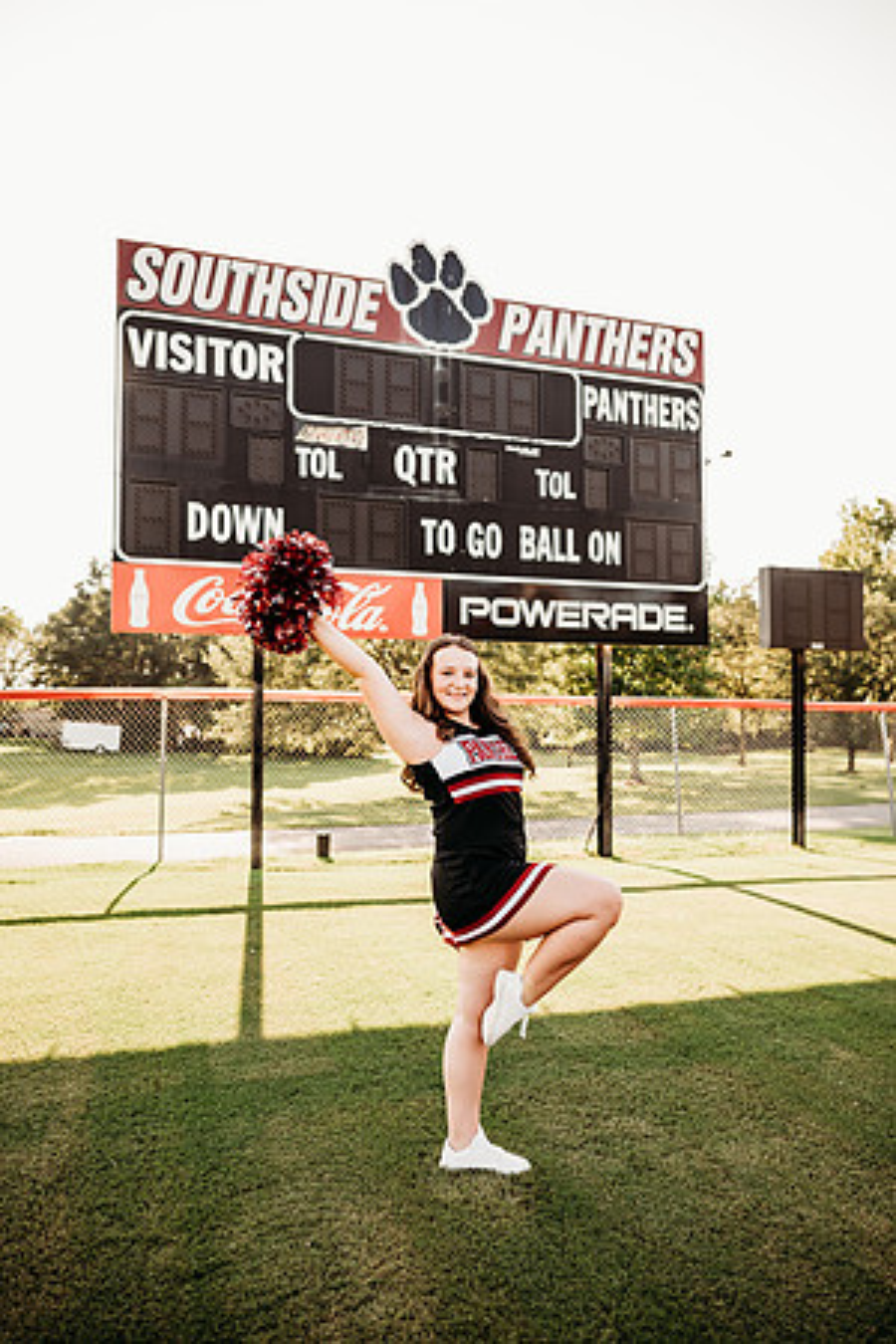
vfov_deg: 73.7
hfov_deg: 53.1
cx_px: 448
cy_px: 672
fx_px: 896
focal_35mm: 24
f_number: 2.8
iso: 200
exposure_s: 1/640
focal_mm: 24
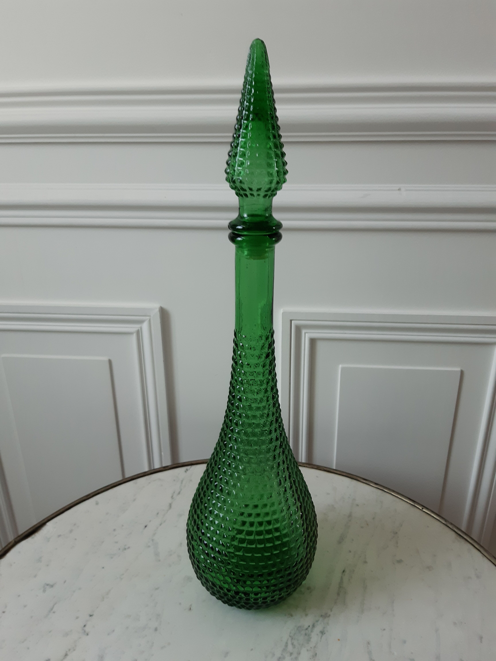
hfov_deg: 53.1
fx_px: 497
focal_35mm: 26
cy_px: 330
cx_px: 248
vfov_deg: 67.3
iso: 100
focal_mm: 3.92
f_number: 1.7
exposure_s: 1/60
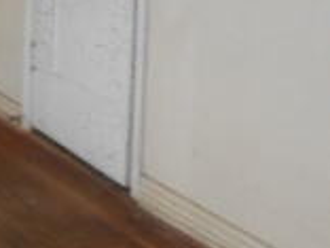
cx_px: -214
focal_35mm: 107
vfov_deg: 12.6
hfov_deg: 16.2
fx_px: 1020
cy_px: -193
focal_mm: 4.6
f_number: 3.2
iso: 200
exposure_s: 1/25
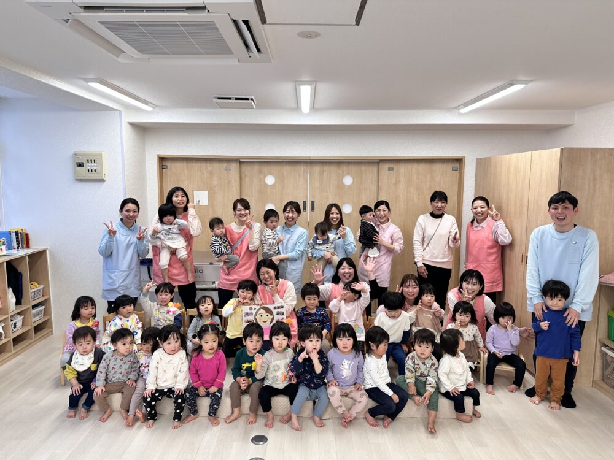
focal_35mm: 24
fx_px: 426
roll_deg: -0.1
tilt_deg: -6.6
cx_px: 307
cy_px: 230
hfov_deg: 71.6
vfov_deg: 56.8
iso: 100
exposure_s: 1/120
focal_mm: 6.86
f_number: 1.78
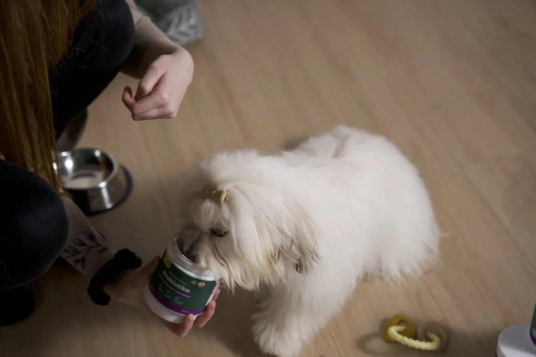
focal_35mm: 70
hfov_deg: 28.8
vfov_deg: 19.5
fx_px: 1042
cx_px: 268
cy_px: 178
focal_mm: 70
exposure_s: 1/200
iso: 400
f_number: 2.8
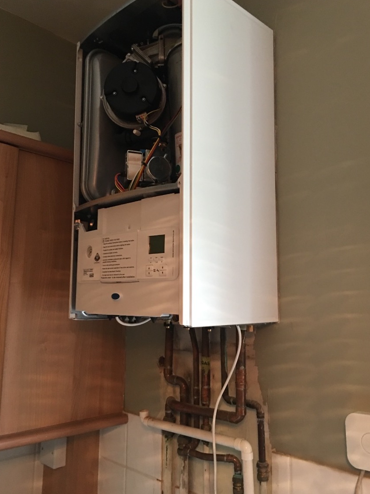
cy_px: 251
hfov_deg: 45.4
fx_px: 442
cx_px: 192
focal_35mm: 31
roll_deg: +0.3
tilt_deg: +7.6
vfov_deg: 58.4
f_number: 2.2
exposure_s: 1/8
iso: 100
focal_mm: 4.15
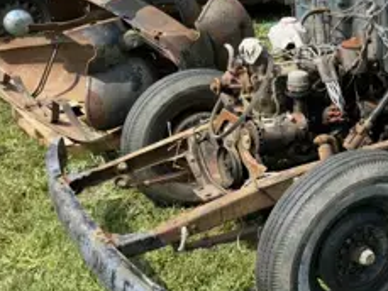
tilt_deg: -15.5
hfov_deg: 26.2
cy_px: 58
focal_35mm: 67
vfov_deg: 21.7
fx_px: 751
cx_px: 451
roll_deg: +0.3
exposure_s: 1/2353
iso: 80
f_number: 1.78
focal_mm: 6.86
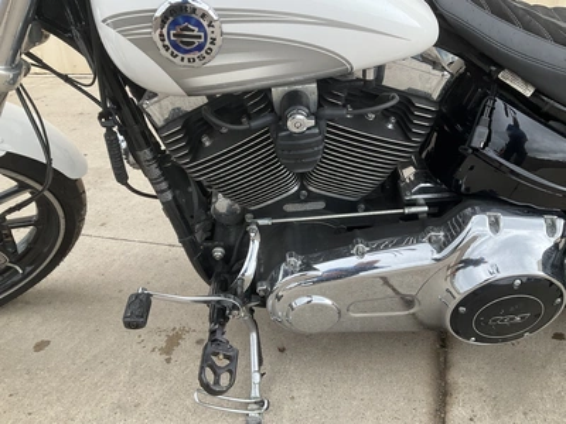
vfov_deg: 48.2
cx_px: 283
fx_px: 474
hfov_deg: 61.7
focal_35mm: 29
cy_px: 212
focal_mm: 3
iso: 25
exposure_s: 1/122
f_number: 1.8
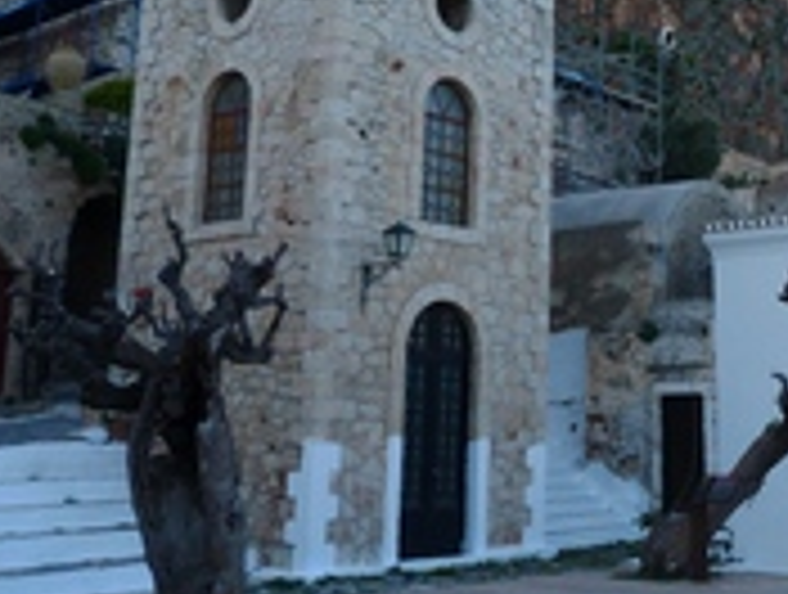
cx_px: 756
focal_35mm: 57
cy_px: 117
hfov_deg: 31.6
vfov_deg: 25.3
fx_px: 1300
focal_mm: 4.5
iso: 80
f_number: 3.6
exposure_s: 1/125
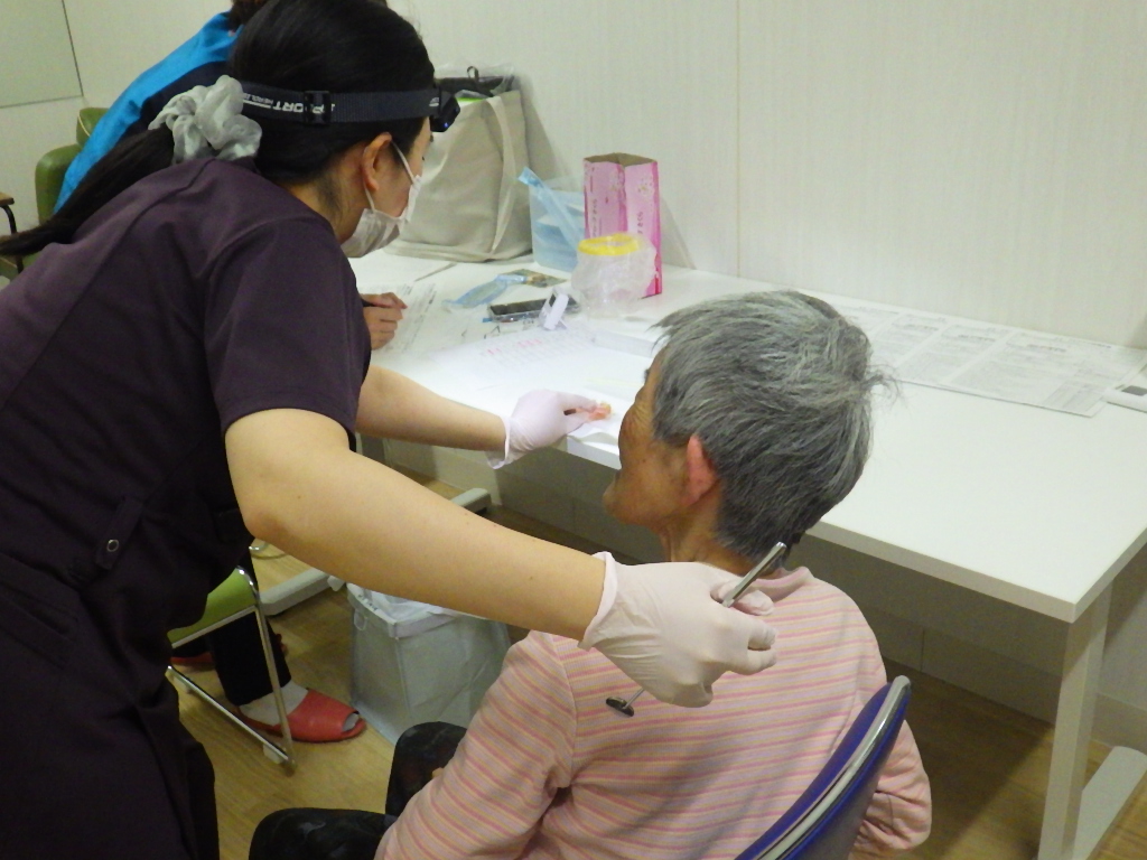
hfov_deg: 54.0
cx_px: 574
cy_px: 430
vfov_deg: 41.8
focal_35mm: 34
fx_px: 1127
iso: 320
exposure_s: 1/50
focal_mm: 6.1
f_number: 3.8
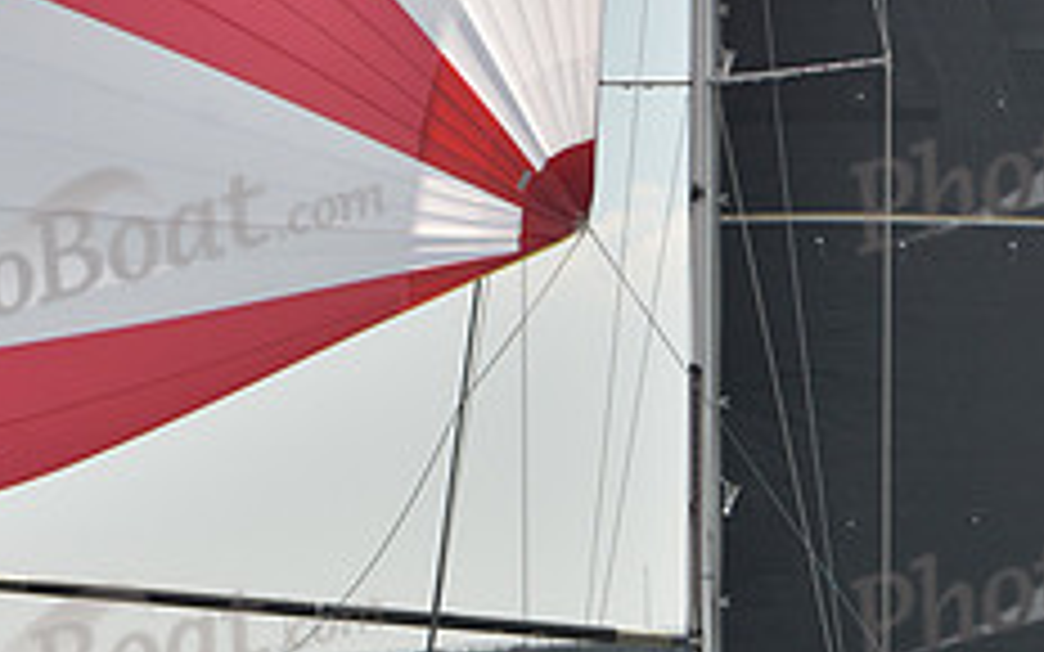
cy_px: 848
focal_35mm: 255
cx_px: 621
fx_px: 7255
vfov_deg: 5.1
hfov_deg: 8.2
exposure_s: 1/640
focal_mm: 100
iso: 250
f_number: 6.3
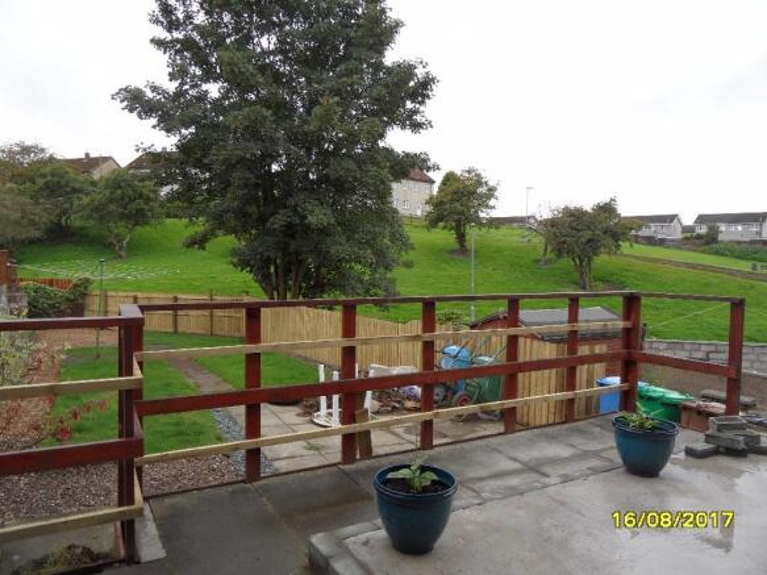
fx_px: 532
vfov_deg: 56.8
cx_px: 384
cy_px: 288
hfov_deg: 71.6
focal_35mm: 24
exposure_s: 1/125
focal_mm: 3.9
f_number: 3.2
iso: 80
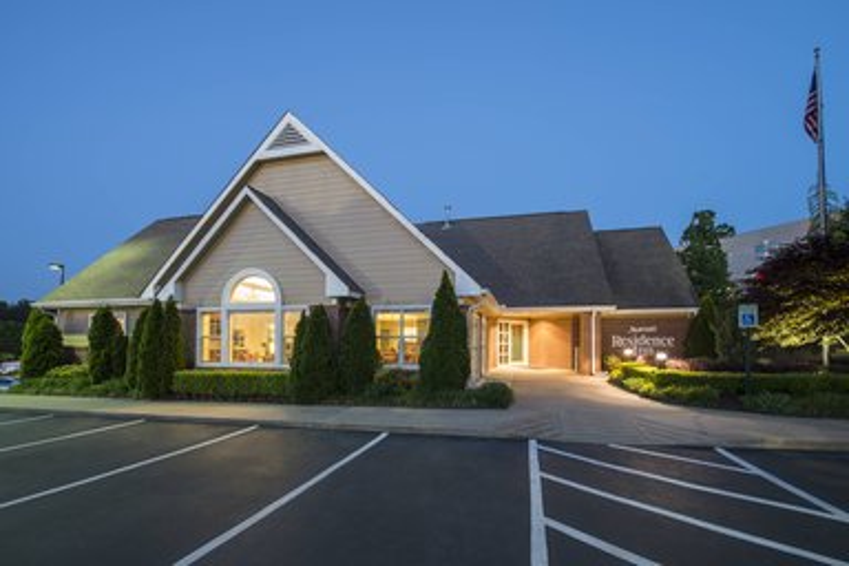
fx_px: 354
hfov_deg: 100.4
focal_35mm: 15
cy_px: 283
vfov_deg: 77.3
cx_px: 424
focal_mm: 15
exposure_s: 3
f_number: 8
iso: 100
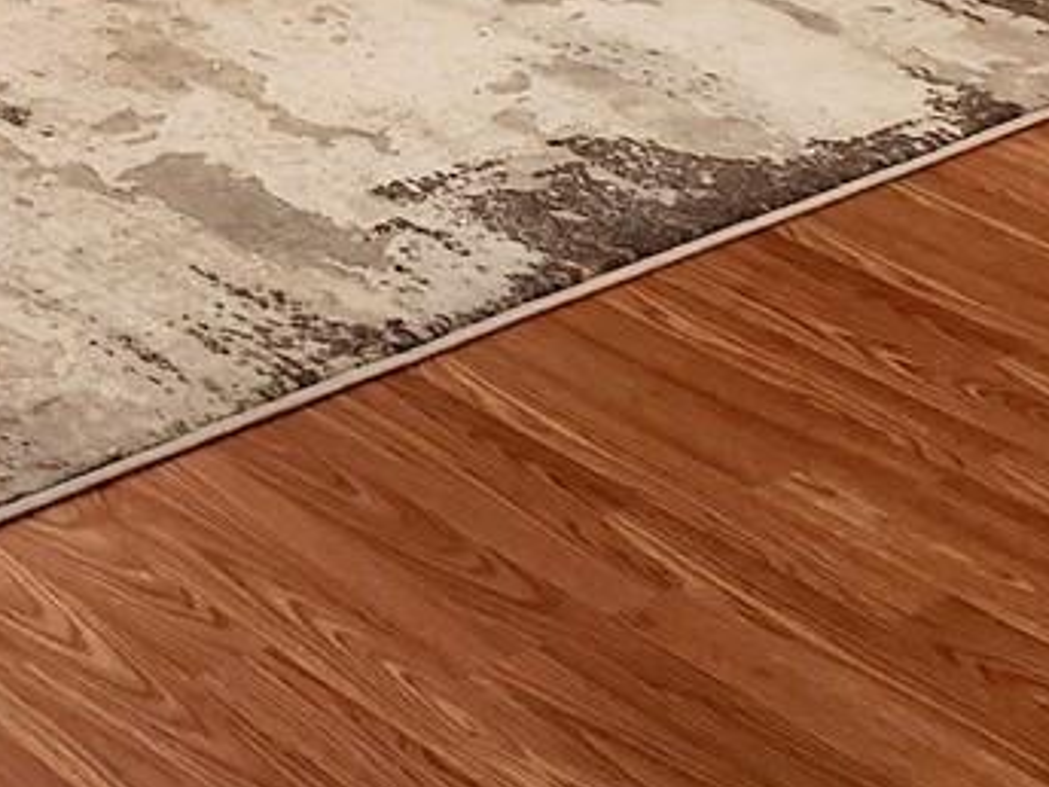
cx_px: -1015
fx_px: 3243
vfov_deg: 12.3
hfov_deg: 15.1
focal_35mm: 107
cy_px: -784
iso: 125
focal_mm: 5.4
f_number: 1.8
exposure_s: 1/120
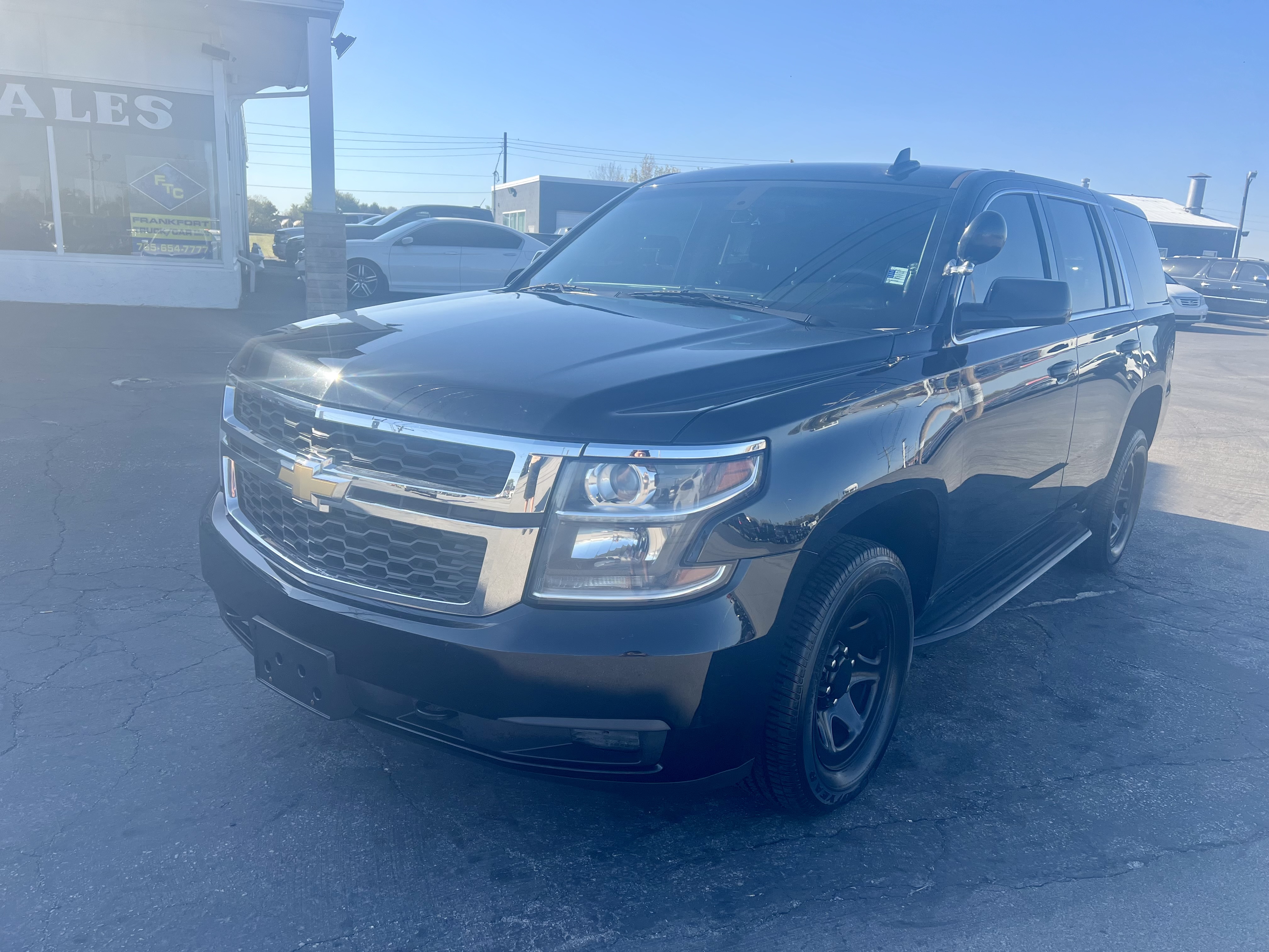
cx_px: 634
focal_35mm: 26
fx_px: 953
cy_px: 476
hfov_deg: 67.3
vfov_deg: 53.1
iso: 50
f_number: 1.5
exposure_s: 1/1621
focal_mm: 5.7
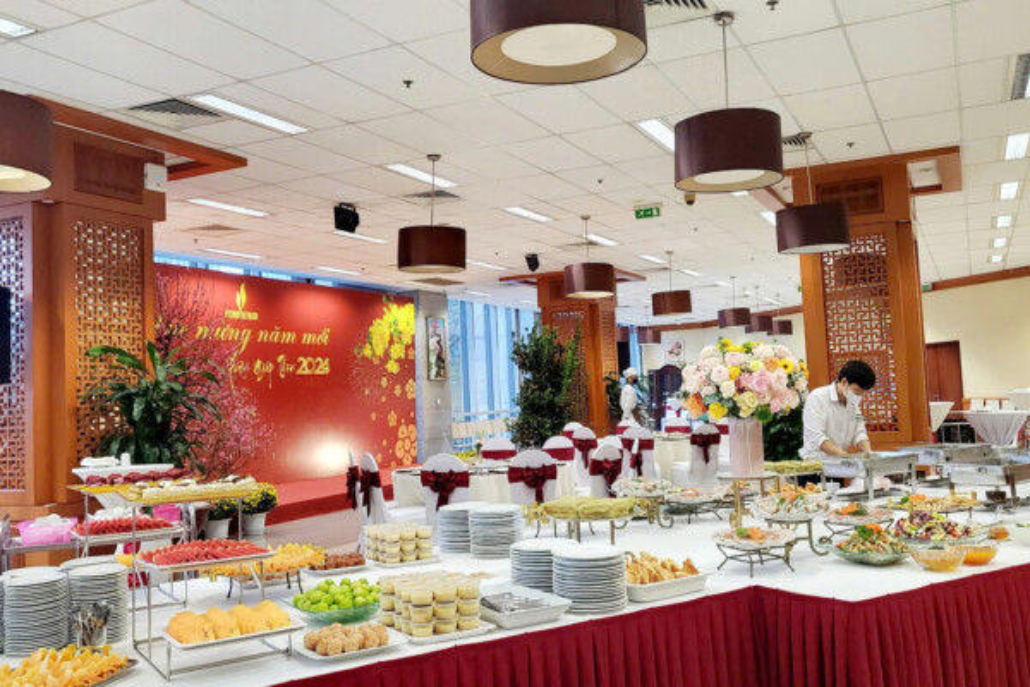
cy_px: 344
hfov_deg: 55.2
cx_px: 515
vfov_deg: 38.5
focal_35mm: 34
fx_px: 984
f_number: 2.8
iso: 320
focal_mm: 34.4
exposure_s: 1/320
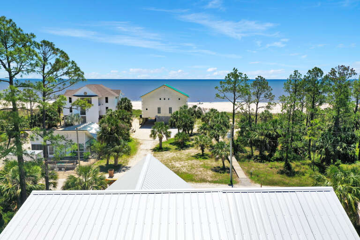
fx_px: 280
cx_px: 180
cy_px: 120
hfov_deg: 65.5
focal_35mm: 28
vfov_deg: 46.4
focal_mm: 10.26
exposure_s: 1/500
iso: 100
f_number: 6.3
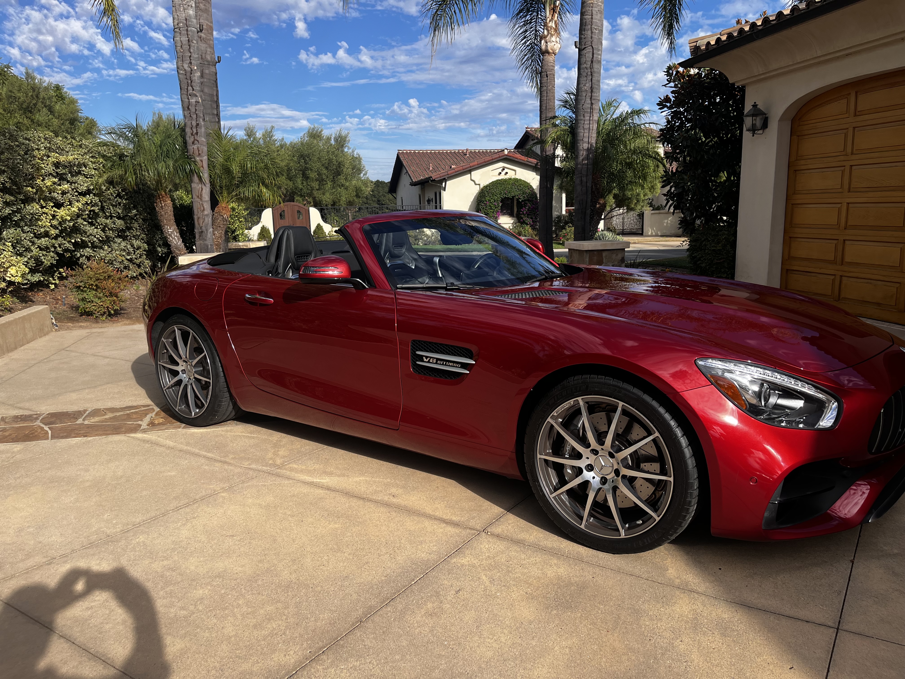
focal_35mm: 26
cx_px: 452
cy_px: 340
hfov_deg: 67.3
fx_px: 680
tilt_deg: -11.0
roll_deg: +1.1
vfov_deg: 53.1
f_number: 1.6
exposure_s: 1/2513
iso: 50
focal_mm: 5.1
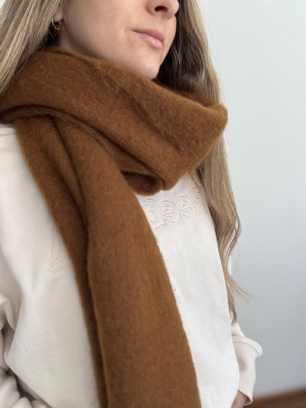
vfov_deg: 60.0
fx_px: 353
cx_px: 153
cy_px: 204
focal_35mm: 30
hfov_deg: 46.8
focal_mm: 2.69
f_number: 1.9
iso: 80
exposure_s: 1/121
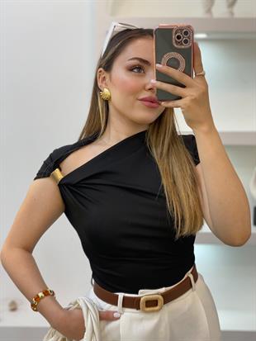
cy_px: 170
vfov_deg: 36.8
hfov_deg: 28.0
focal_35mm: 52
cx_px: 128
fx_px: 512
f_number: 2
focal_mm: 6
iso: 100
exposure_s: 1/100
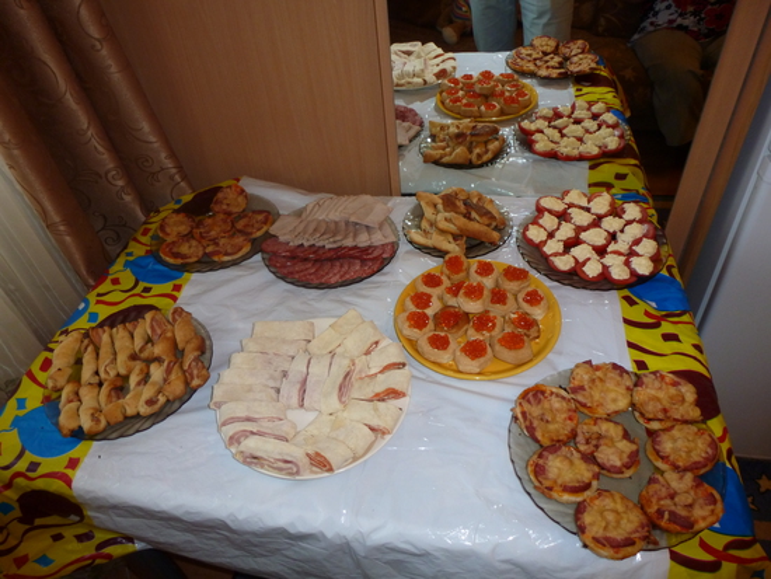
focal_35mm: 24
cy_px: 290
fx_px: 535
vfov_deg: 56.9
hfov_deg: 71.6
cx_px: 386
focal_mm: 4.3
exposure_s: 1/60
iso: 200
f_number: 3.3
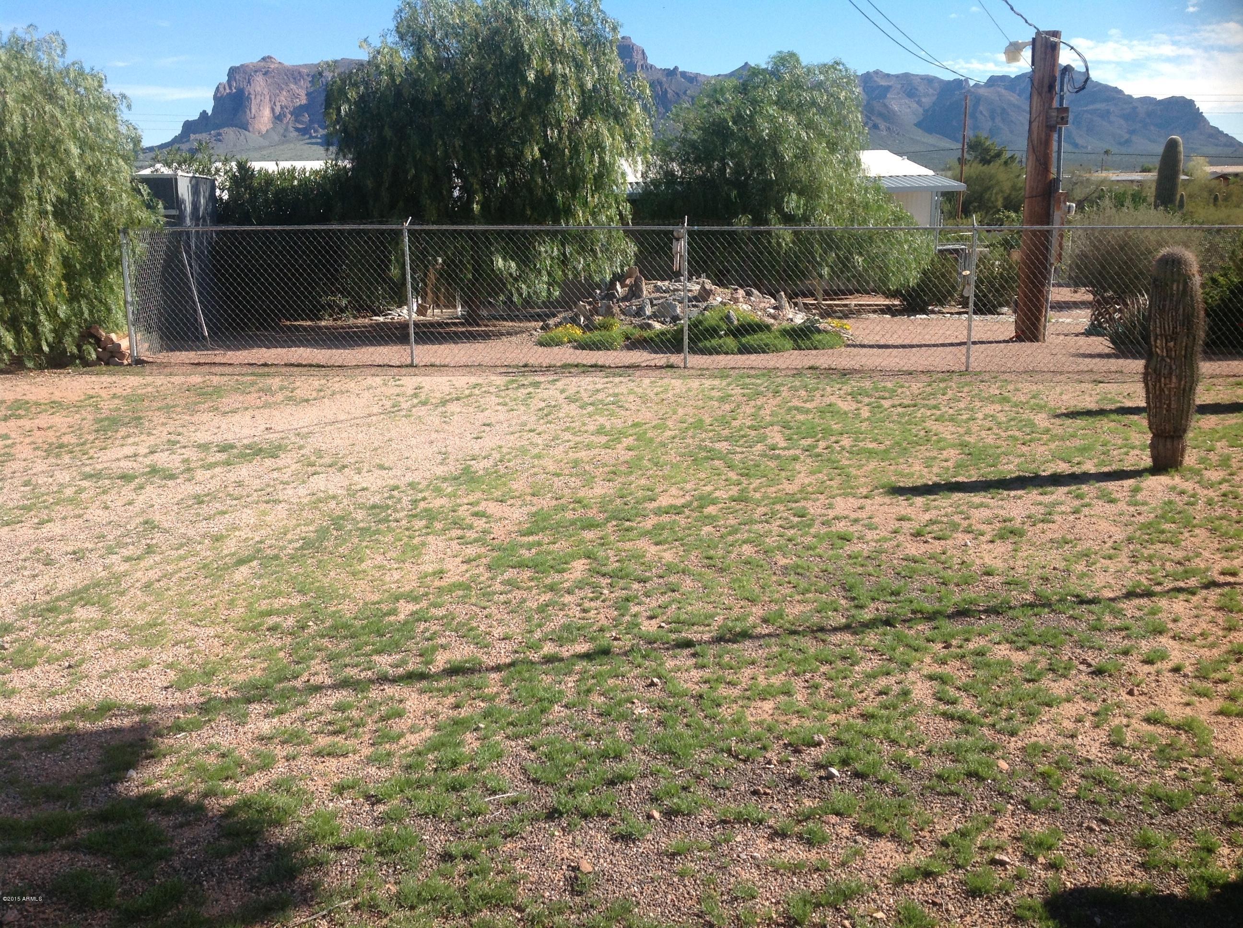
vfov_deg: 40.6
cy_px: 464
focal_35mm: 35
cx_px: 622
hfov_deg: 52.7
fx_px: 1255
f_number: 2.4
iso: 50
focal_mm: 4.28
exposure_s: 1/1314
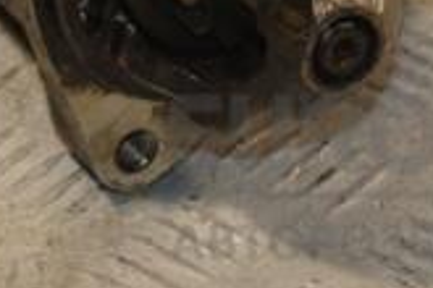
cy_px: -215
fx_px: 3283
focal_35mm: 273
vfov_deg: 5.0
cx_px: 121
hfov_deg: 7.5
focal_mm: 50
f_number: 5.6
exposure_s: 1/200
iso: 800
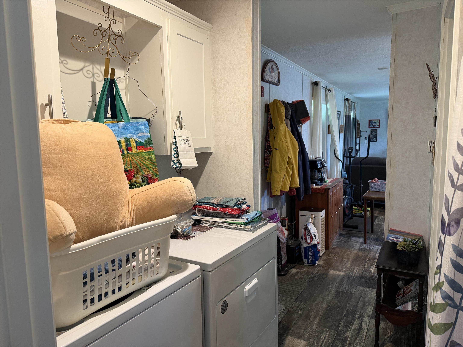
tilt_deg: -6.2
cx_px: 232
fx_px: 321
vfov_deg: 56.8
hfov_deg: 71.6
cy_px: 174
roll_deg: +1.2
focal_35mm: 24
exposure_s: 1/60
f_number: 1.78
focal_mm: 6.76
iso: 250
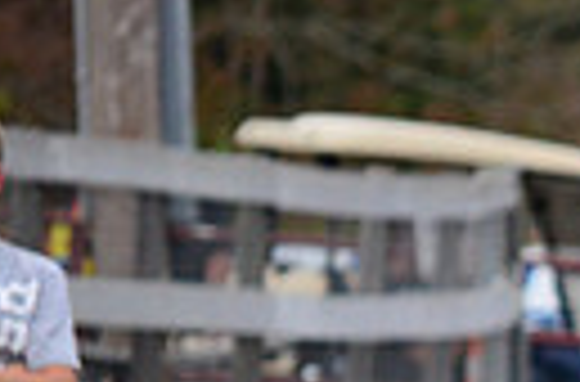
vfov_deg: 1.3
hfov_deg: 2.0
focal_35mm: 1012
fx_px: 16245
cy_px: 858
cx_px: 1268
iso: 1000
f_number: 5.6
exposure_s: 1/2000
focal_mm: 150
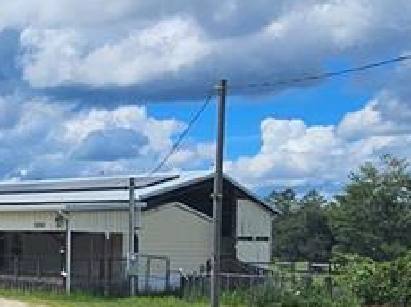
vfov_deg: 24.8
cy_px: 239
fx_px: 688
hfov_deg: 25.9
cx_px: -182
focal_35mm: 58
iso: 50
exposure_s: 1/5075
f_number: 2.2
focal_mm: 2.2
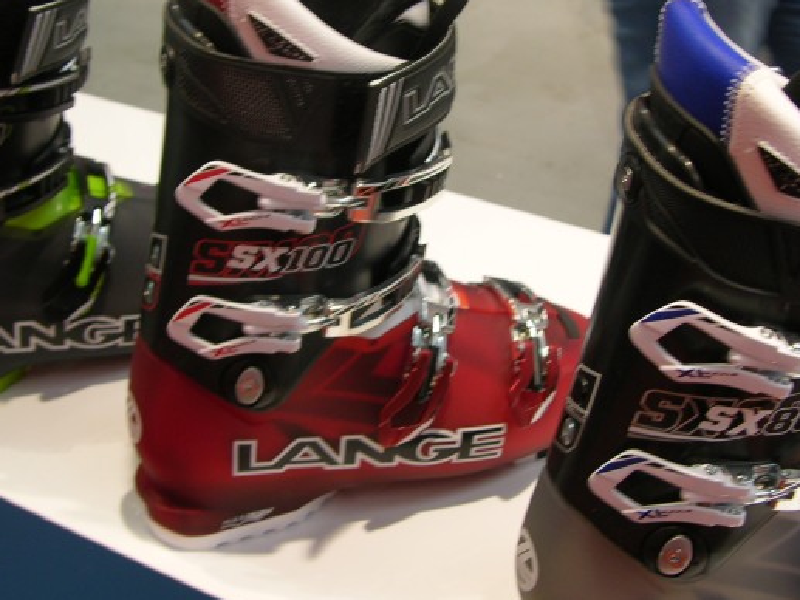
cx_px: 384
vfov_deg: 22.6
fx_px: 1503
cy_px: 272
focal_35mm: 65
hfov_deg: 29.8
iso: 50
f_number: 2.8
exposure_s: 1/16.5
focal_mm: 9
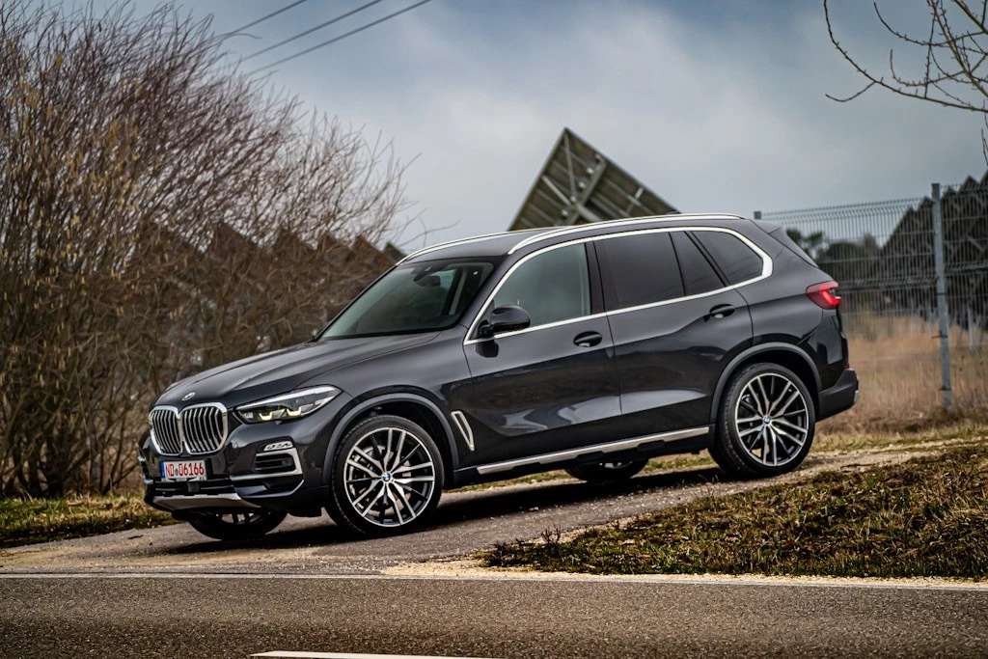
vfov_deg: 8.8
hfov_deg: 13.2
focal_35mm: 156
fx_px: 4282
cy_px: 330
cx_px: 494
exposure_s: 1/250
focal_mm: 156
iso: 640
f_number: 5
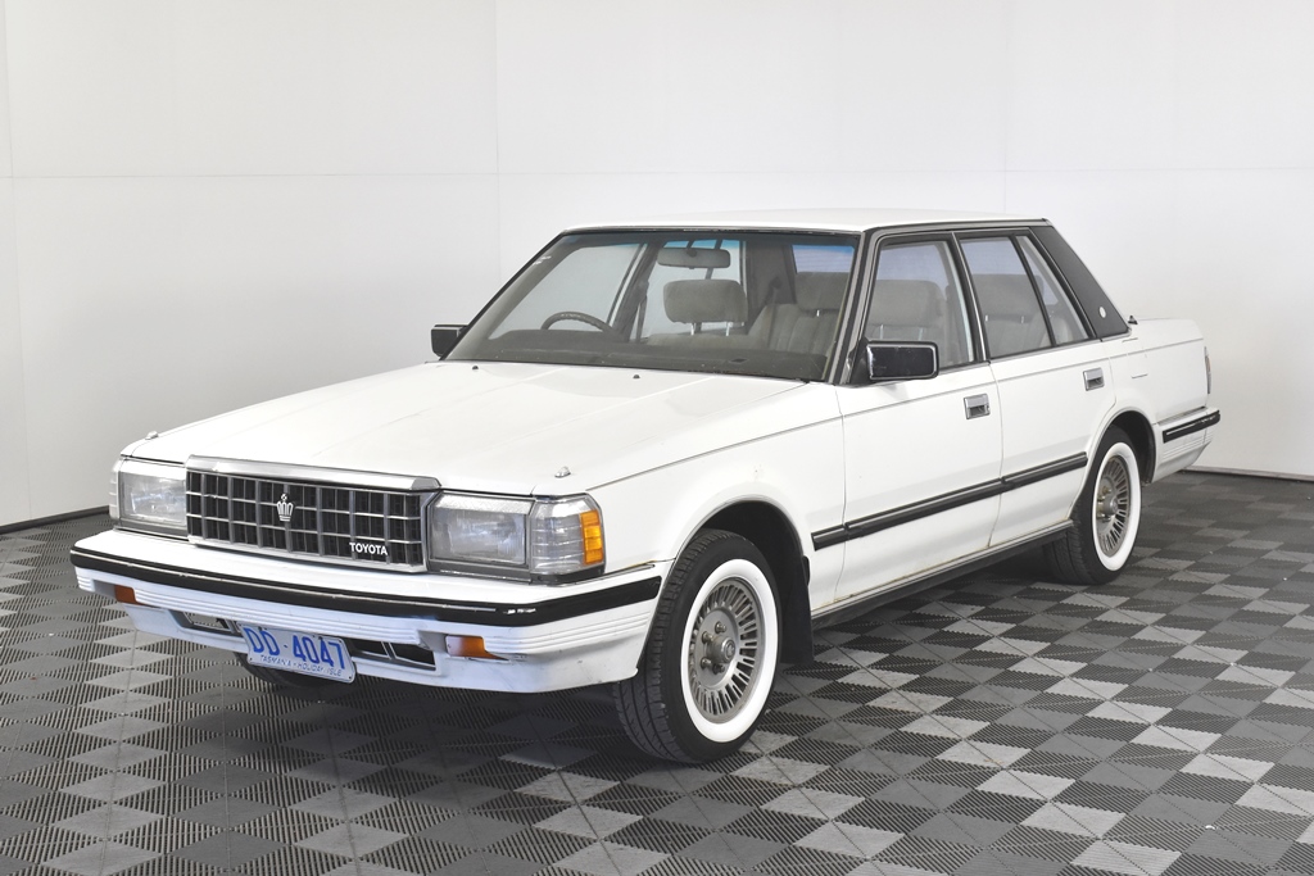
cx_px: 657
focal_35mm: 52
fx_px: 1916
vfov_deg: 25.8
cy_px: 438
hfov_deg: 37.8
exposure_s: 1/320
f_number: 9
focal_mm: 35
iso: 1600
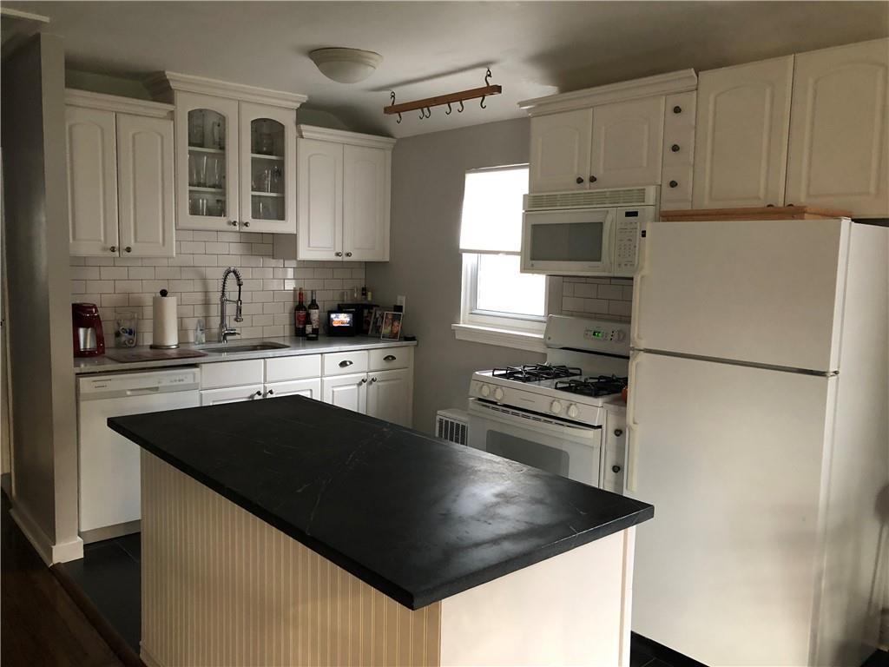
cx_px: 444
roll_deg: -1.2
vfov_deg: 49.7
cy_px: 334
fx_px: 719
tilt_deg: -6.2
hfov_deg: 63.4
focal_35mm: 28
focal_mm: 4
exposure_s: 1/9
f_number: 1.8
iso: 100
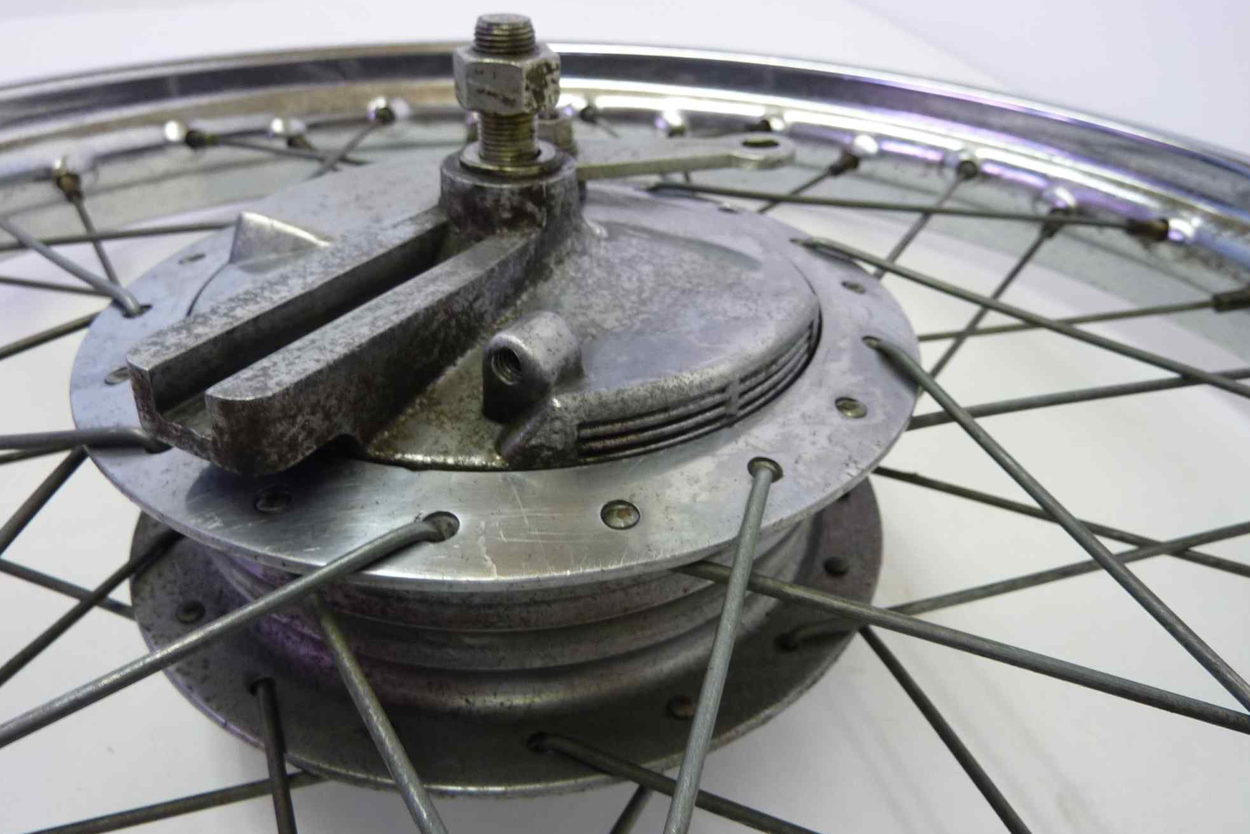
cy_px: 371
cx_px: 640
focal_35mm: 27
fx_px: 937
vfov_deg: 47.9
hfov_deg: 67.4
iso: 125
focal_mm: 4.1
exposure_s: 1/30
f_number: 3.3
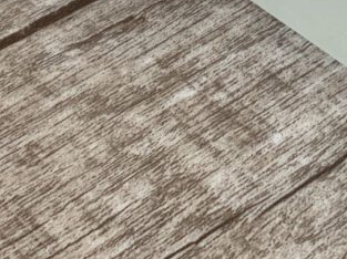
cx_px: 231
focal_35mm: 95
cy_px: 40
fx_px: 951
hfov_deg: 20.6
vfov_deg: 15.4
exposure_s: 1/60
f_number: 1.8
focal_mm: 3
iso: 200
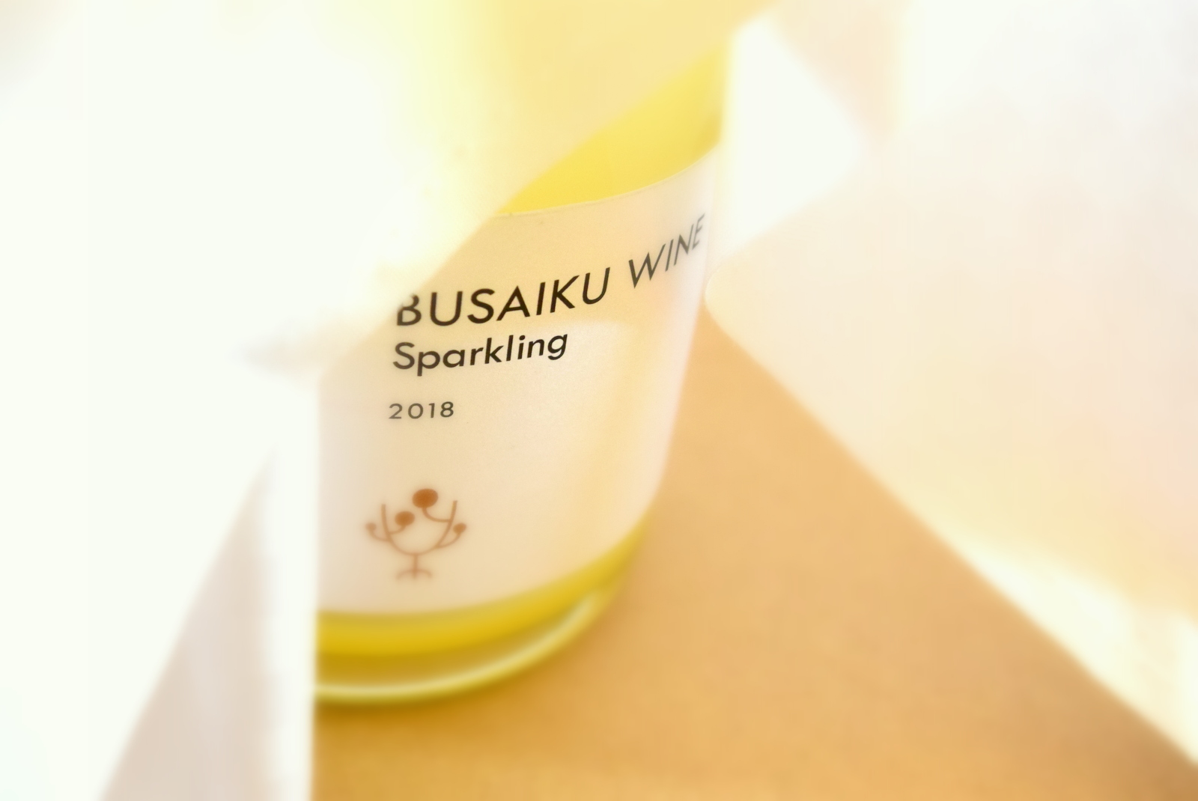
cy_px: 400
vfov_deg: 48.0
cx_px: 599
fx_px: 899
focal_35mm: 27
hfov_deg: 67.3
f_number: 5
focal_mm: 18
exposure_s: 1/125
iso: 800
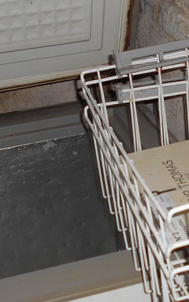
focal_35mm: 74
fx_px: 609
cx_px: 129
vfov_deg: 27.6
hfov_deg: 17.6
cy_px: 210
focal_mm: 4.6
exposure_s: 1/25
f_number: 3.2
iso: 80
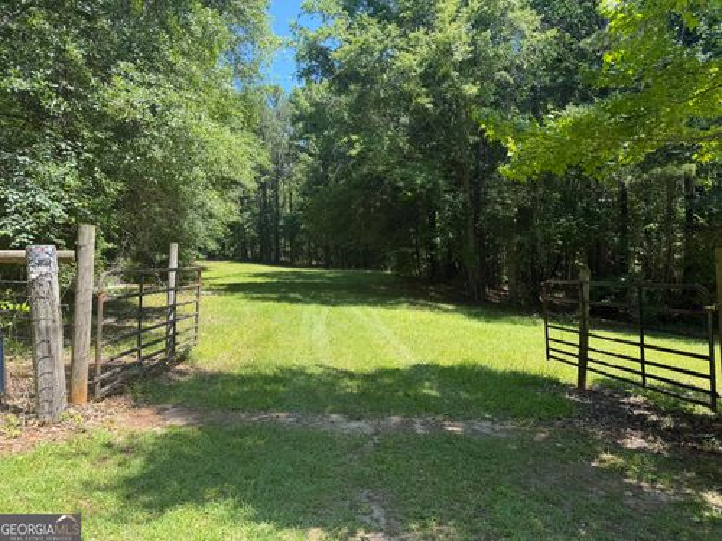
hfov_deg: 71.6
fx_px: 501
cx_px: 361
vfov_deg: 56.8
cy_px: 270
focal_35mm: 24
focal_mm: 6.76
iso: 80
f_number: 1.78
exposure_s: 1/1046
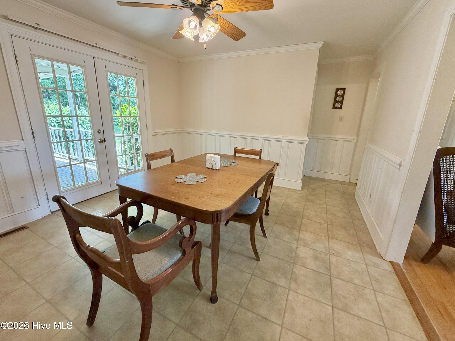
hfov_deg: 102.1
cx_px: 228
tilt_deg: -16.4
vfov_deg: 85.7
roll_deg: -1.1
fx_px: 184
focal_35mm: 14
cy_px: 170
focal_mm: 2.22
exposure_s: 1/60
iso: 200
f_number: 2.2
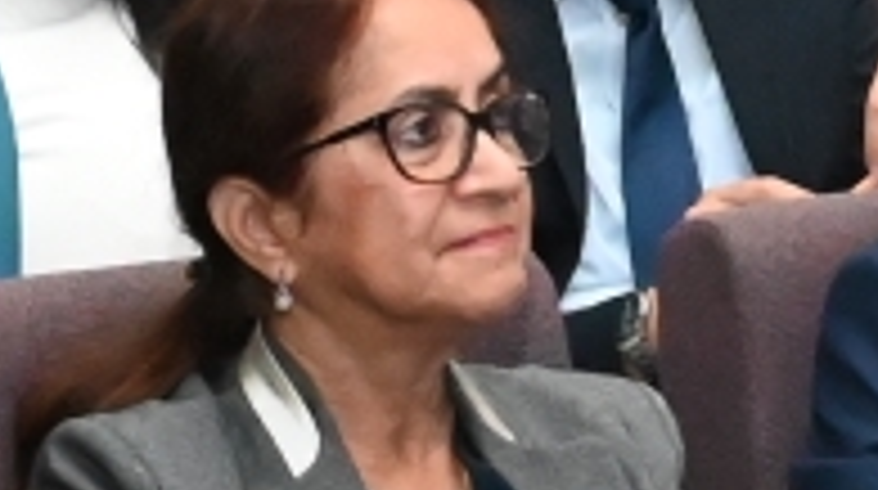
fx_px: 4231
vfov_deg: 6.6
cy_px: 618
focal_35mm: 182
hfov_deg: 10.7
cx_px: 1824
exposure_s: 1/200
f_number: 10
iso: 12800
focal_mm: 22
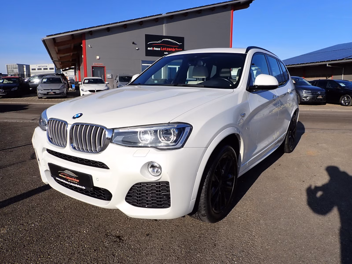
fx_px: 254
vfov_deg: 54.9
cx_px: 176
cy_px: 132
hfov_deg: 69.4
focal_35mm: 25
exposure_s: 1/250
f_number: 8
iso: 100
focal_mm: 4.5
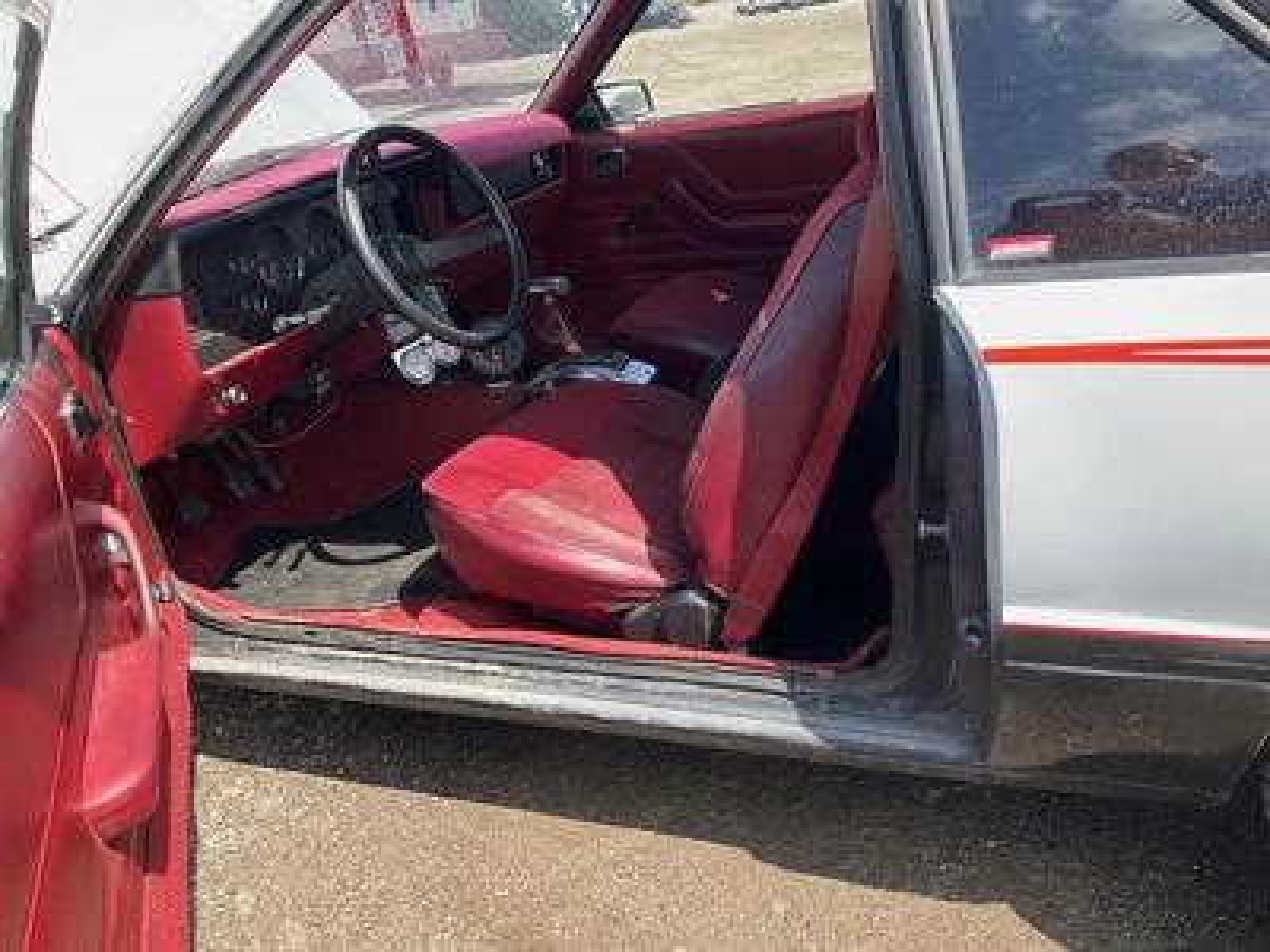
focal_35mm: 29
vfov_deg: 48.2
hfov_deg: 61.7
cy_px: 476
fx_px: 1064
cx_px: 635
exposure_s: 1/586
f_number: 1.8
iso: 25
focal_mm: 3
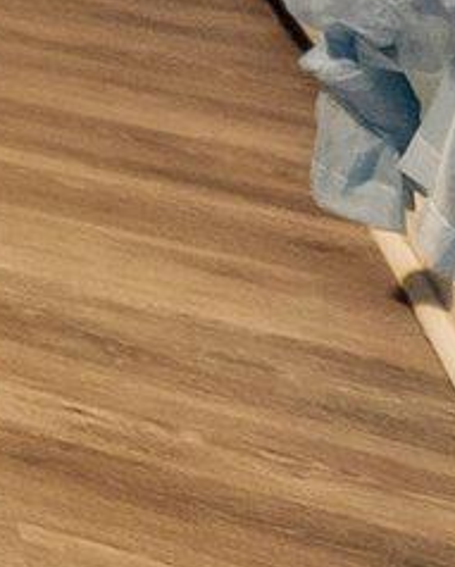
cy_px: -799
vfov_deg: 12.4
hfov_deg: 6.4
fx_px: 2033
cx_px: -1825
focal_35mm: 121
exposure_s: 1/3.33
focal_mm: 10
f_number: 5.6
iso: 400
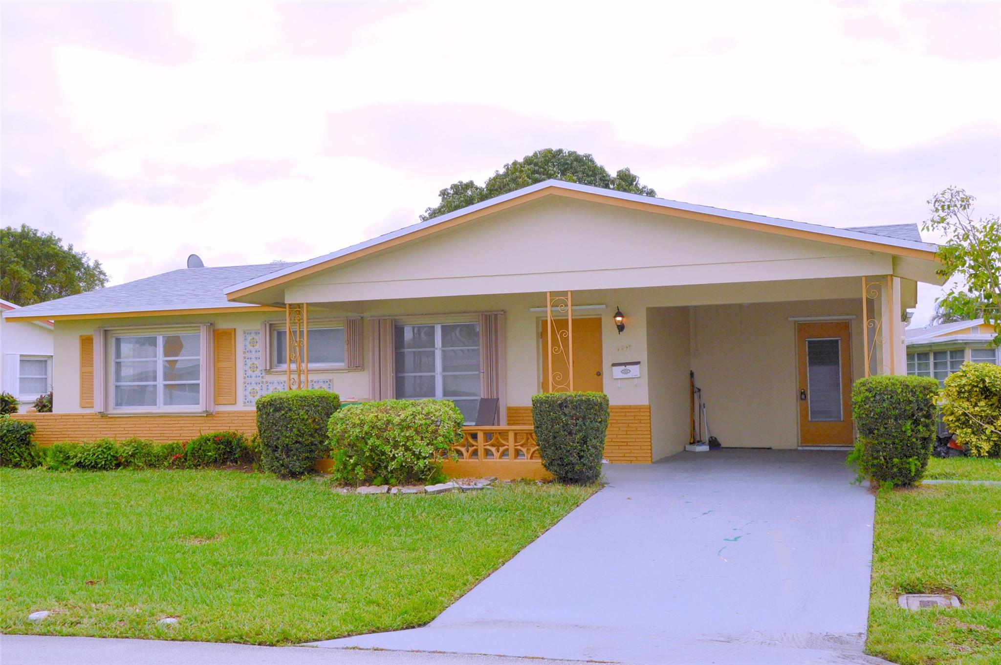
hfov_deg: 49.6
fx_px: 1083
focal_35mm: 39
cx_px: 500
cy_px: 332
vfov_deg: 34.1
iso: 280
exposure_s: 1/500
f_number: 11
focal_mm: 26
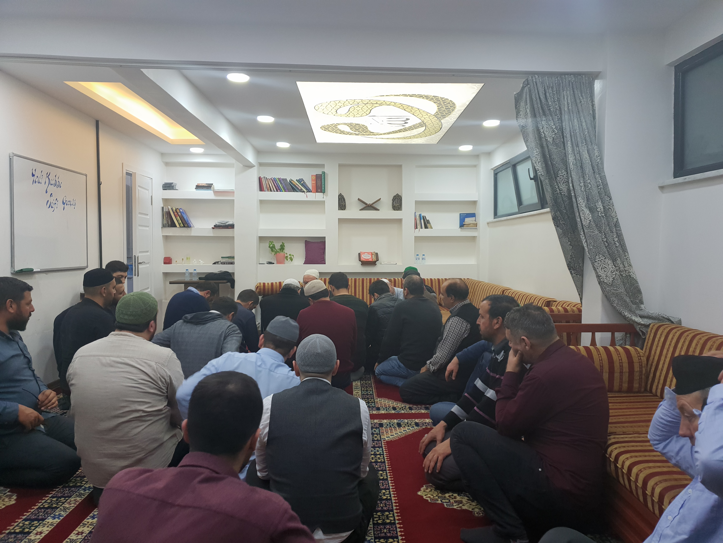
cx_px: 362
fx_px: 543
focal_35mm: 26
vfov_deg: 53.1
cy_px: 272
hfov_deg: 67.3
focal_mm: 4.3
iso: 125
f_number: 1.5
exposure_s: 1/50
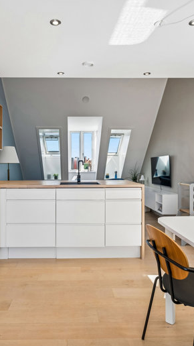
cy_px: 169
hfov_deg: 44.2
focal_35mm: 26
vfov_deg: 71.9
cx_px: 80
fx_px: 238
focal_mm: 16
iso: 200
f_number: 8
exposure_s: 1/100
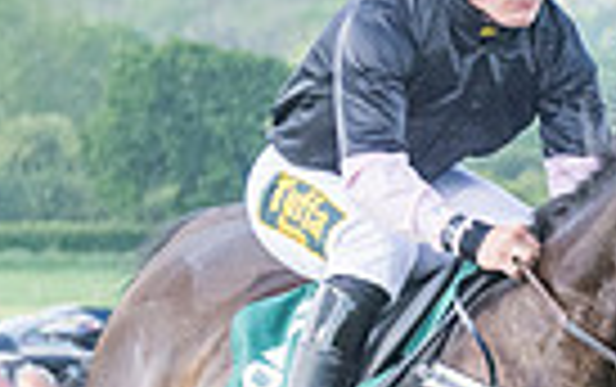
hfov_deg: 4.0
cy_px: 695
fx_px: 8741
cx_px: 1303
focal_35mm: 520
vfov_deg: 2.5
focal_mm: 70
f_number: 4
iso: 800
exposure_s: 1/2500
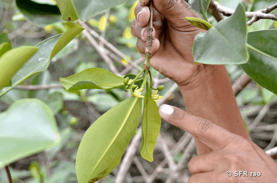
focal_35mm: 78
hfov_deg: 26.0
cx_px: 138
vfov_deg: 17.4
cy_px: 92
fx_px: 599
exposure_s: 1/160
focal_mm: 52
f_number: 6.3
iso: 640
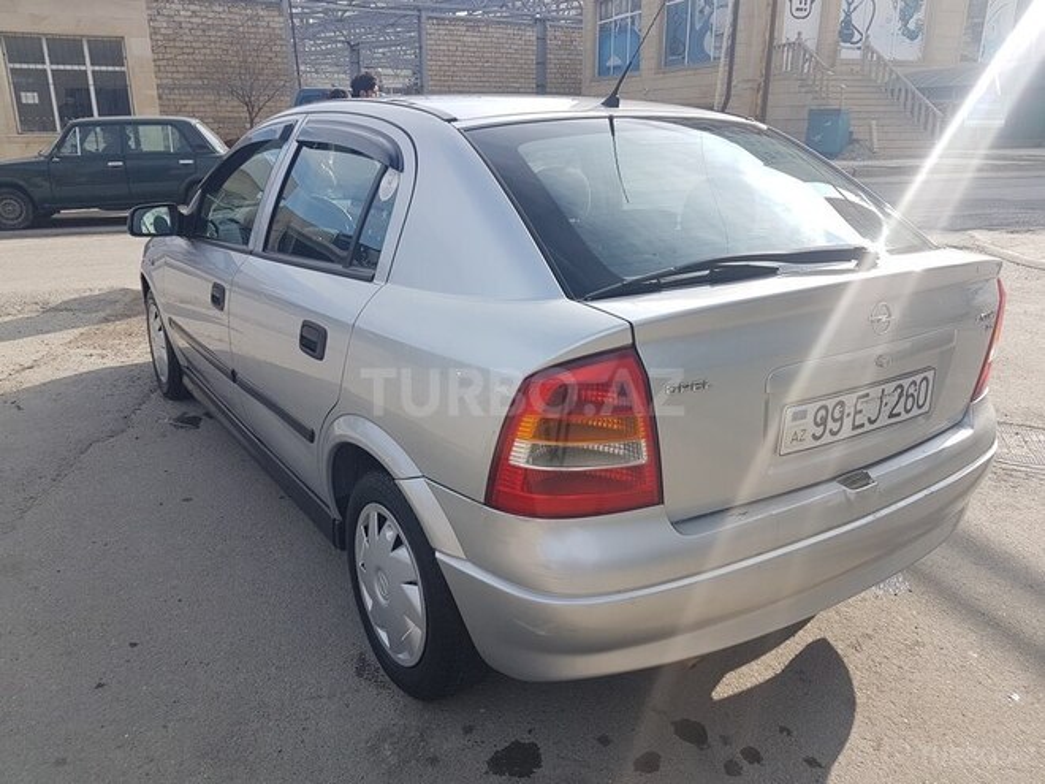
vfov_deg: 53.1
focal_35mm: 26
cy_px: 392
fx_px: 785
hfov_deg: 67.3
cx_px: 522
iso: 40
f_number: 1.7
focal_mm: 4.2
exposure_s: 1/1336
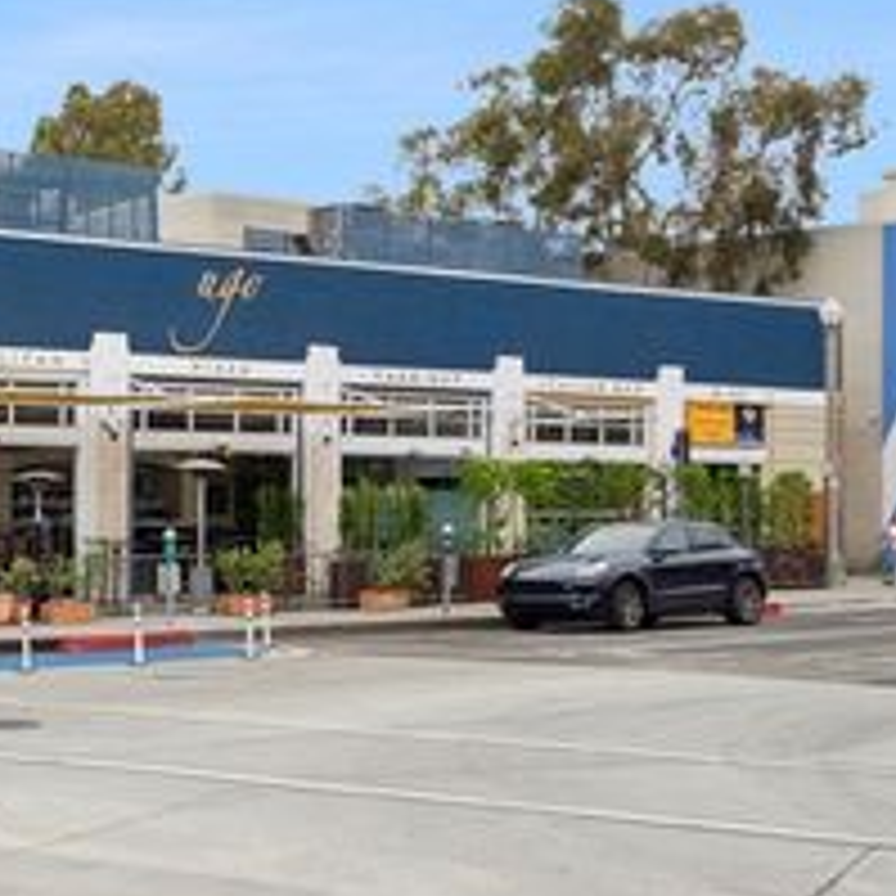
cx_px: -153
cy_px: 254
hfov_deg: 25.2
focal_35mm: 62
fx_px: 1816
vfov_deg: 27.4
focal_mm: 29
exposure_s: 1/1250
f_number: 4
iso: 250
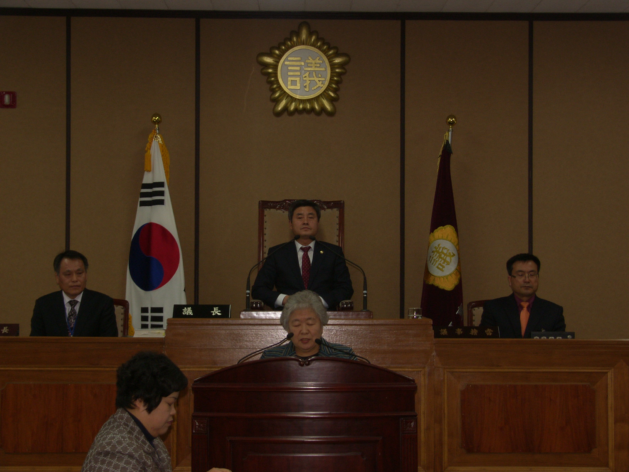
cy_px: 236
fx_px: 1454
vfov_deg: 18.4
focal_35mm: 80
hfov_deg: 24.4
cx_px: 314
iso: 100
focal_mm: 20.7
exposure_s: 1/80
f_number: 3.2
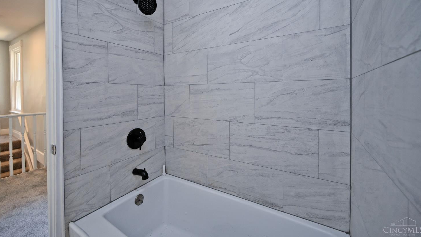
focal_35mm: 15
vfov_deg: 69.9
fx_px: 167
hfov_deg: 103.0
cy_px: 96
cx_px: 212
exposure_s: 1/60
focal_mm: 14
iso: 500
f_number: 4
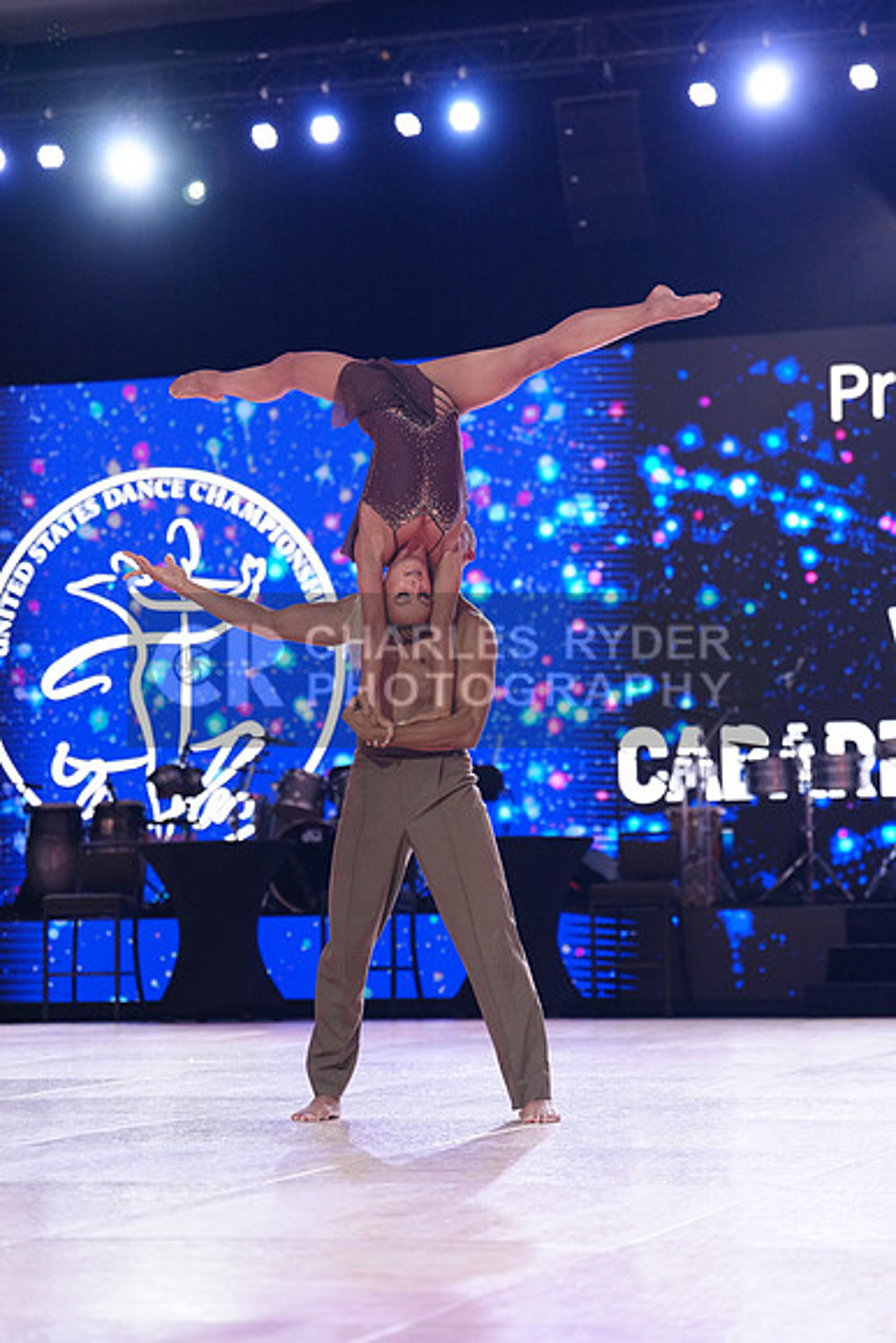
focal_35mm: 89
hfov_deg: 15.4
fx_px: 3320
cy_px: 672
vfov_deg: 22.9
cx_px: 448
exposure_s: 1/400
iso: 2000
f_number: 2.8
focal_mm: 89
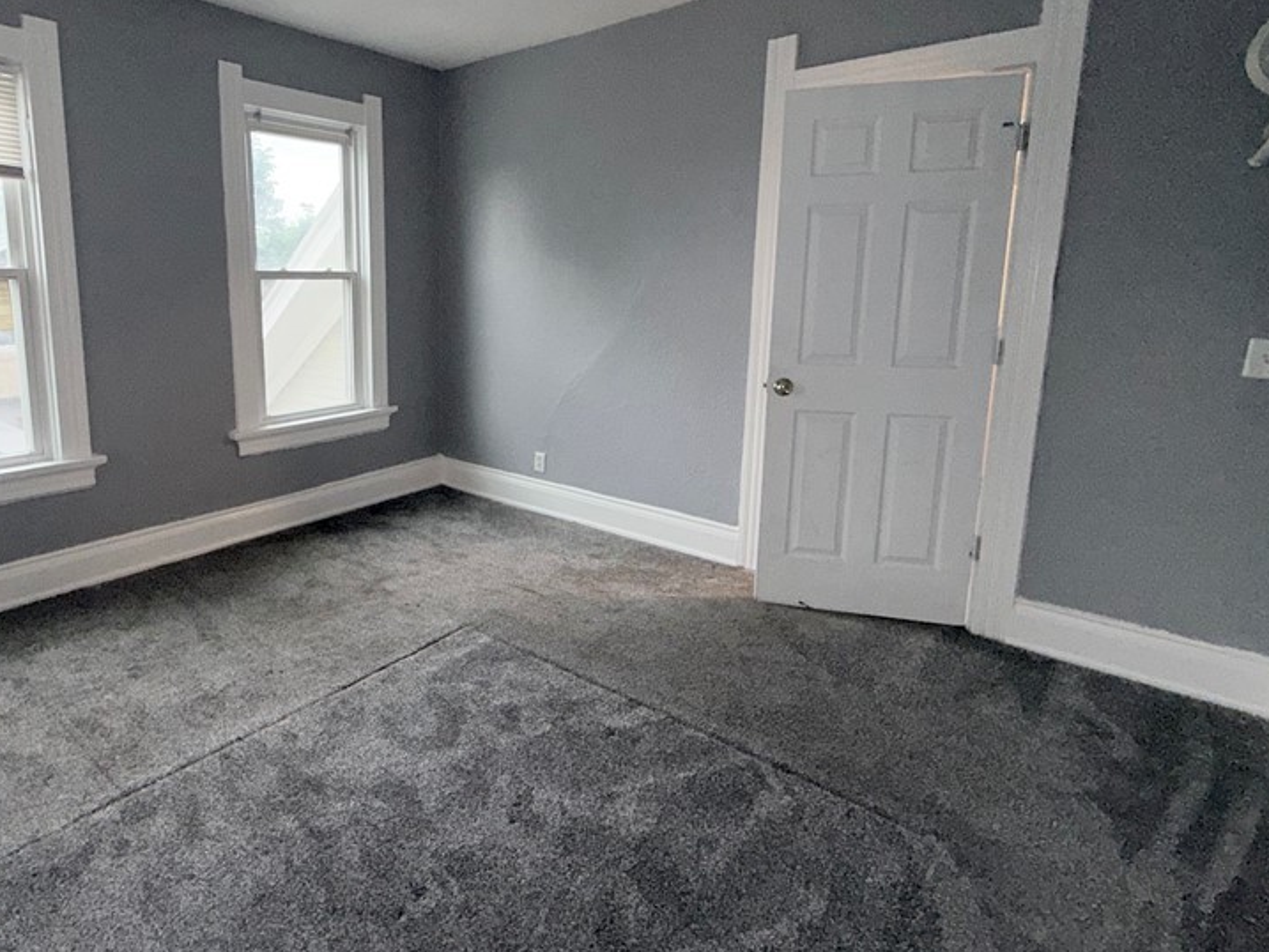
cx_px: 460
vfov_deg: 65.5
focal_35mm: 20
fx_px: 733
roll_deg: +1.2
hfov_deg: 79.9
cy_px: 393
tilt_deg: -9.3
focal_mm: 2.22
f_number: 2.2
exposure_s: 1/60
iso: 40
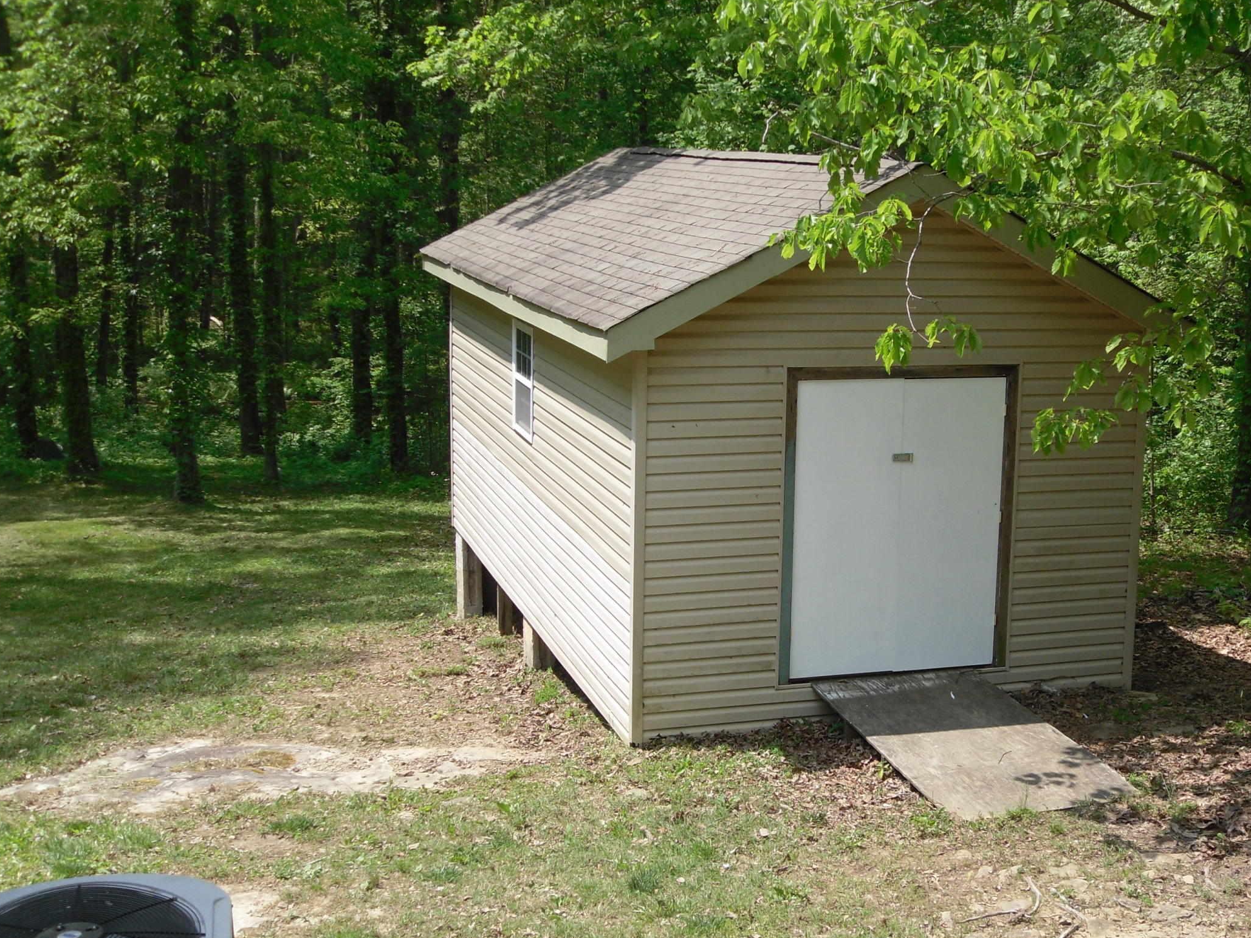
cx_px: 786
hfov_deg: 37.3
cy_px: 503
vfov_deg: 28.5
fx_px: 1843
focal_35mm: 51
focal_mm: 6.3
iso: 80
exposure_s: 1/430
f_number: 3.5
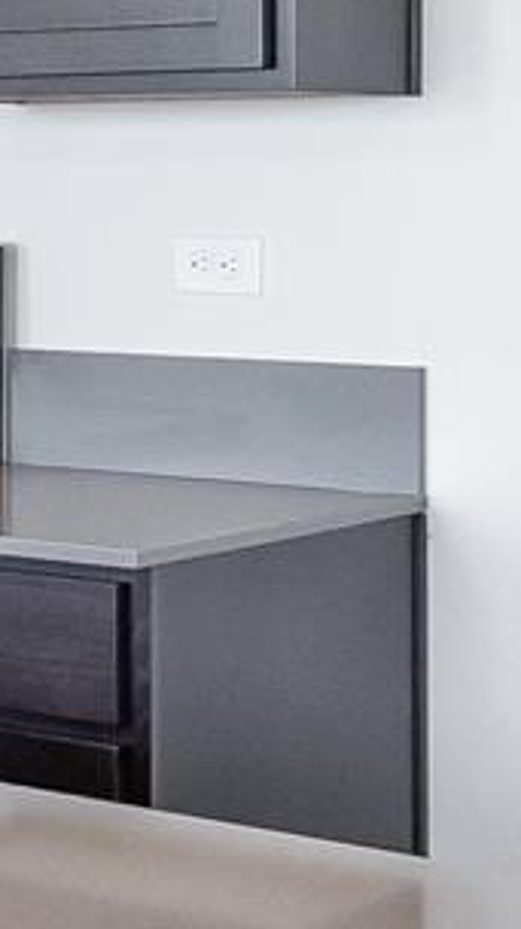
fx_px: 2733
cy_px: 320
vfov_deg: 19.2
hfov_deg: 10.0
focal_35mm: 111
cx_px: -585
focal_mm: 14
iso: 1000
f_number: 4.5
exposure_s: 1/80
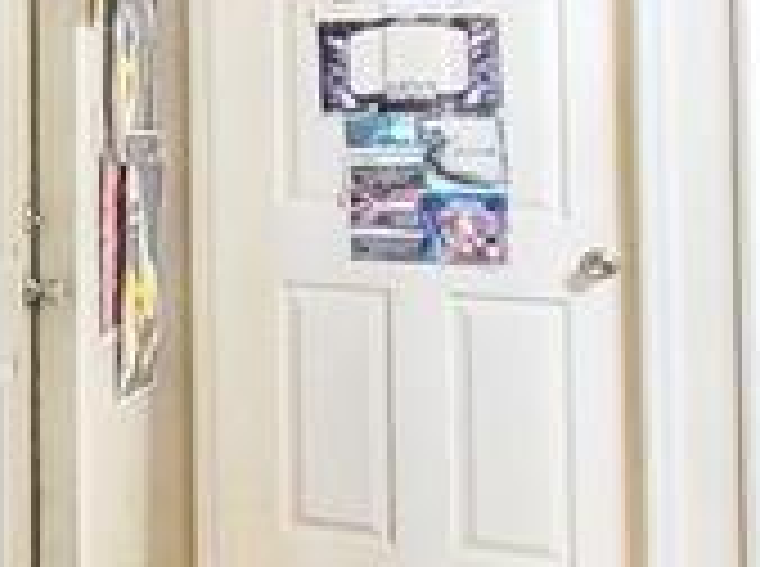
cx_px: -1034
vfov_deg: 18.5
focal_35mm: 79
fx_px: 1731
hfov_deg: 15.2
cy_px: 171
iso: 1600
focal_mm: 2.2
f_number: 2.2
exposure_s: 1/24
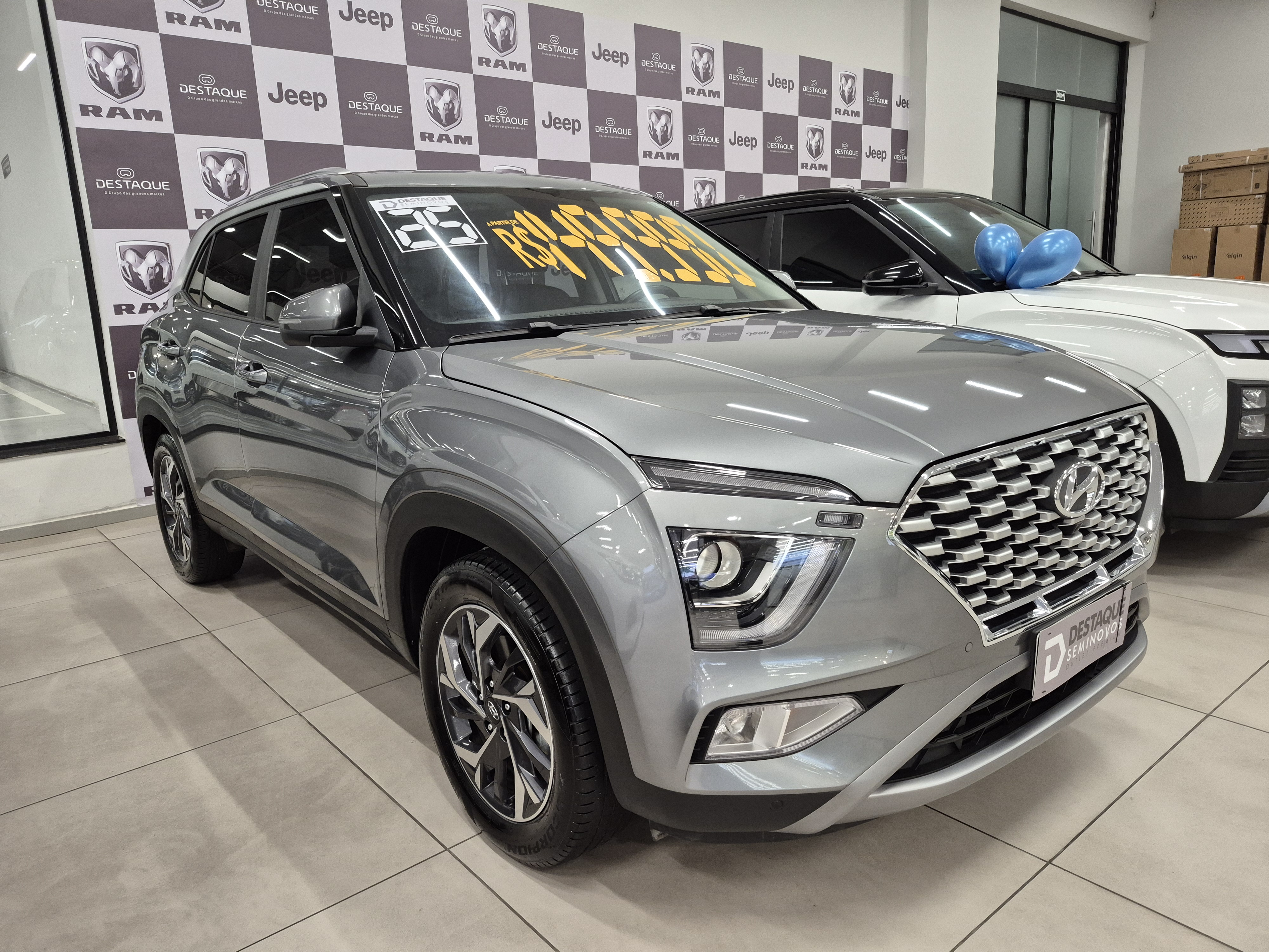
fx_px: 843
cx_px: 634
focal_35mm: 23
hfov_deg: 73.9
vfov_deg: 58.9
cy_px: 476
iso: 500
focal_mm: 5.4
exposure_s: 1/120
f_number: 1.8
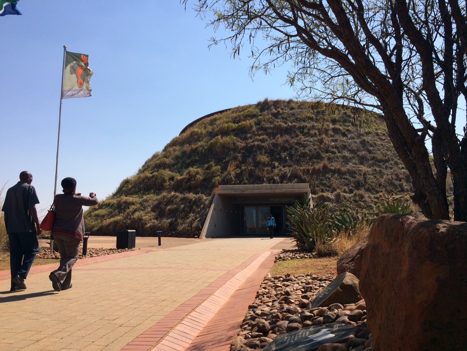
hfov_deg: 61.7
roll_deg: -0.2
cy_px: 176
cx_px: 234
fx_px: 391
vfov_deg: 48.2
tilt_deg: +7.5
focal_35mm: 29
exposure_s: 1/2283
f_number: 2.2
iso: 32
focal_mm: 4.15
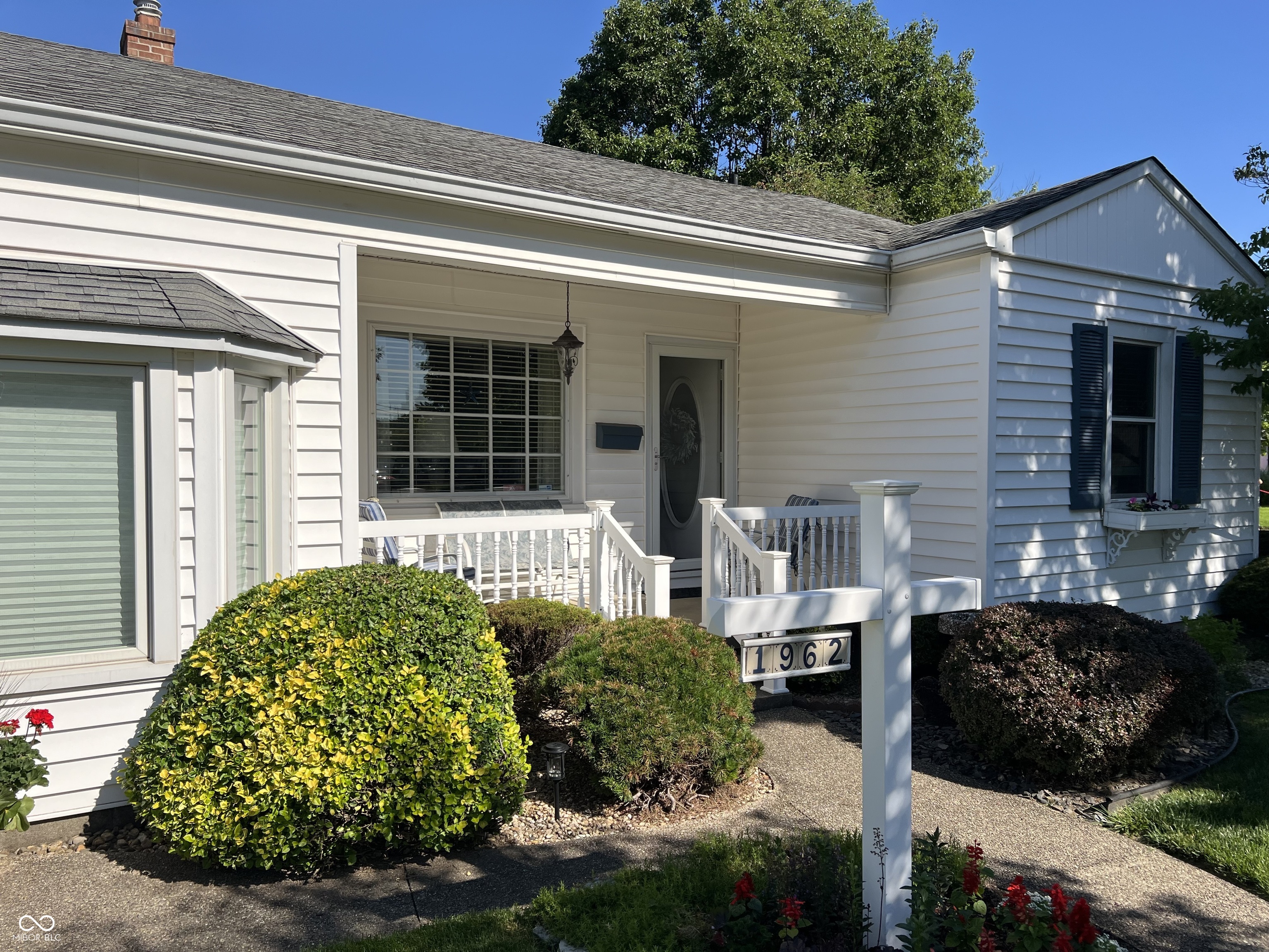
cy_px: 476
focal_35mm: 26
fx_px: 953
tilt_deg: -0.8
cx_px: 634
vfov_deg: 53.1
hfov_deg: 67.3
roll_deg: +0.2
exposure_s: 1/4630
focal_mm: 5.7
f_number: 1.5
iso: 50
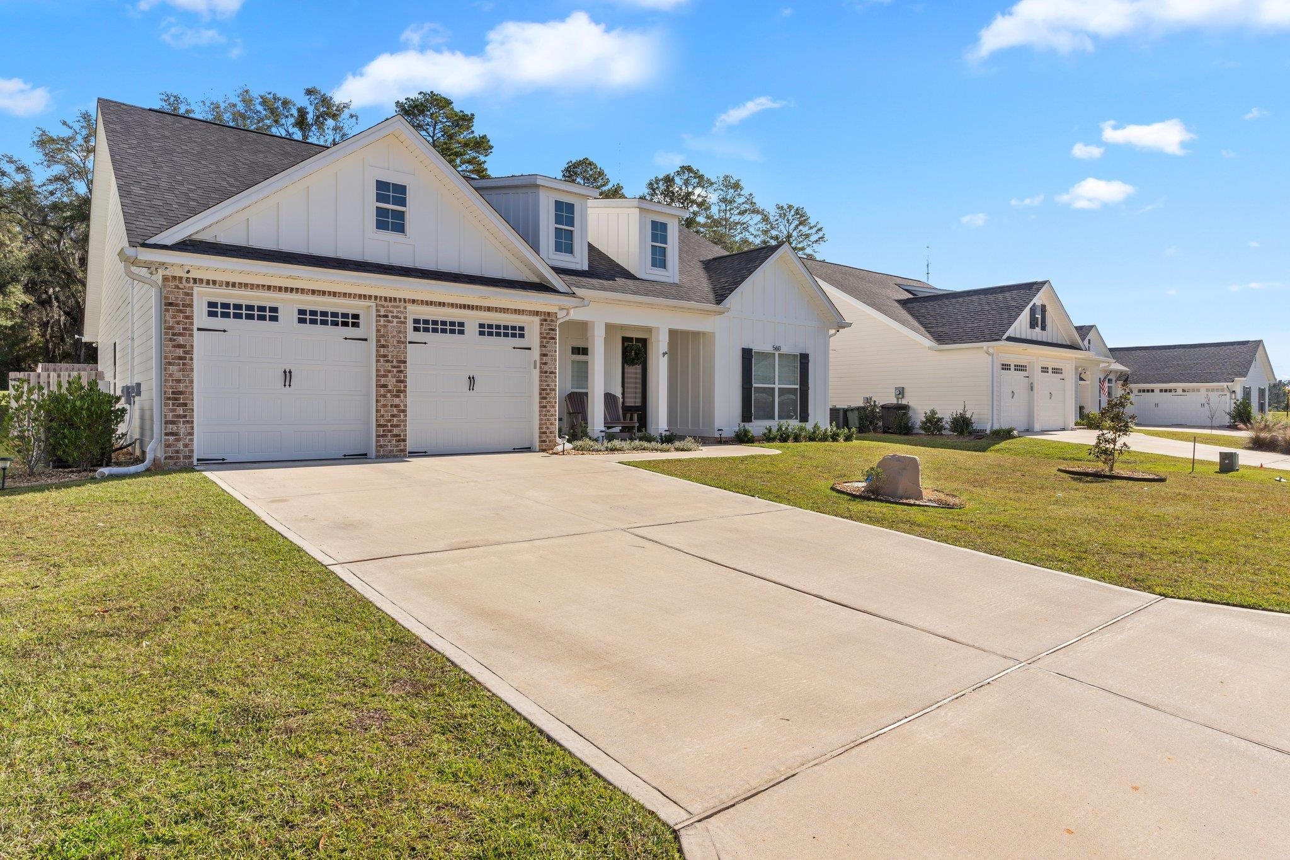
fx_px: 717
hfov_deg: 84.0
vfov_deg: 61.9
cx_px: 645
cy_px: 430
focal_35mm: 20
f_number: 9
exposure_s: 1/40
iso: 100
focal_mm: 20
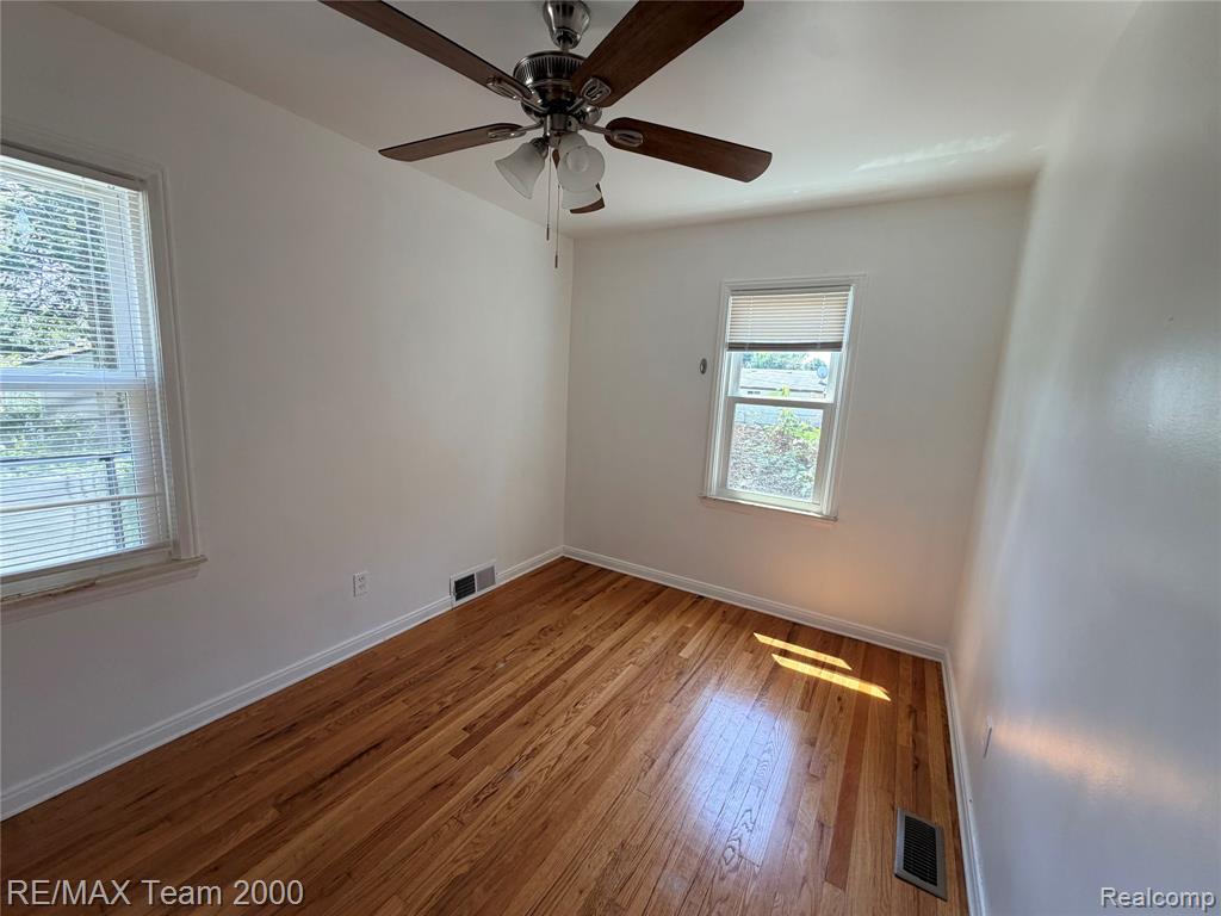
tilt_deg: -9.8
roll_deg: -4.4
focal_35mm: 14
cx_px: 610
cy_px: 458
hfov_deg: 102.1
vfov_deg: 85.7
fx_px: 494
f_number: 2.2
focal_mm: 2.22
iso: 125
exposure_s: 1/121
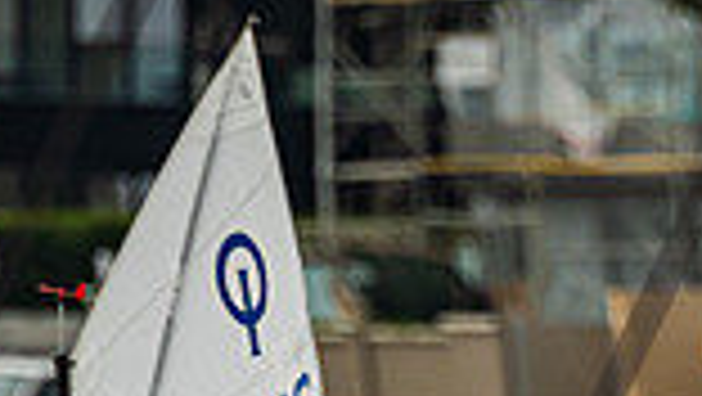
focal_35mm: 2111
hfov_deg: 1.0
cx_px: 731
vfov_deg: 0.6
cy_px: 359
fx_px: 39322
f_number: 5.6
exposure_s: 1/3200
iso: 320
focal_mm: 400
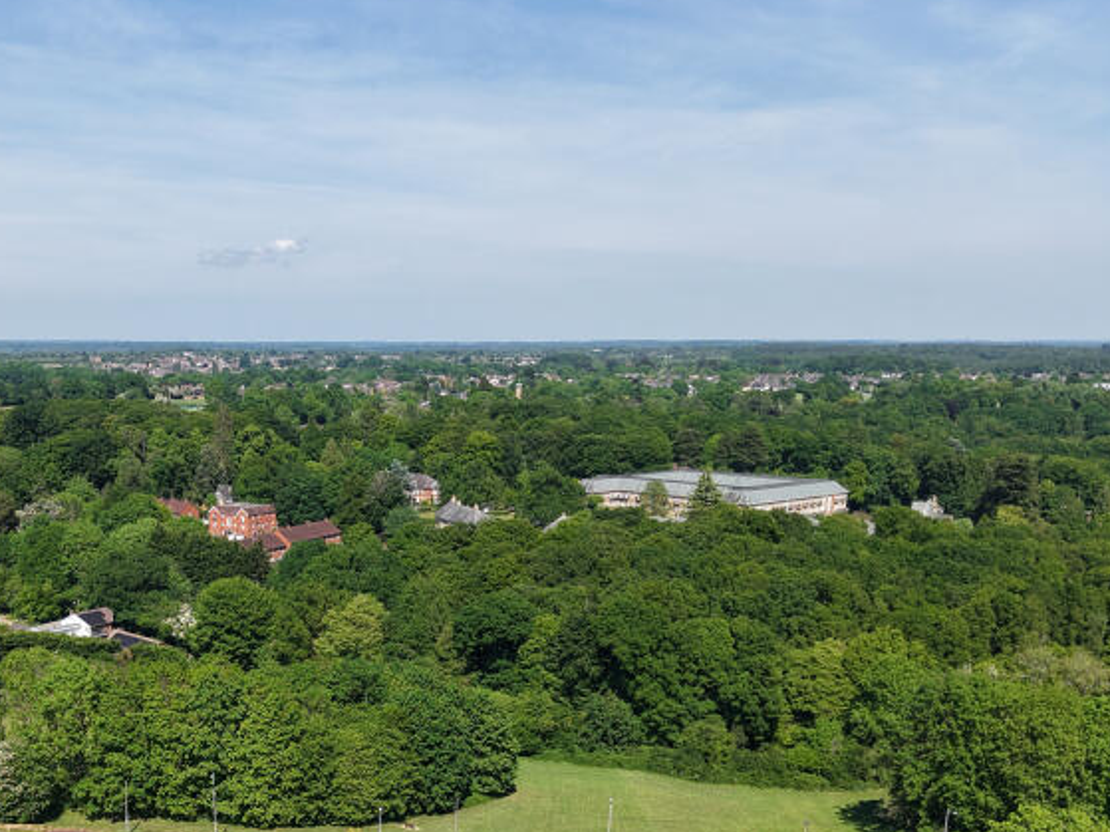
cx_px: 371
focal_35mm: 44
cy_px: 717
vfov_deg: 31.6
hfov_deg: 42.4
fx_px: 1411
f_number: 1.8
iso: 130
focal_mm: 8.67
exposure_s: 1/3000
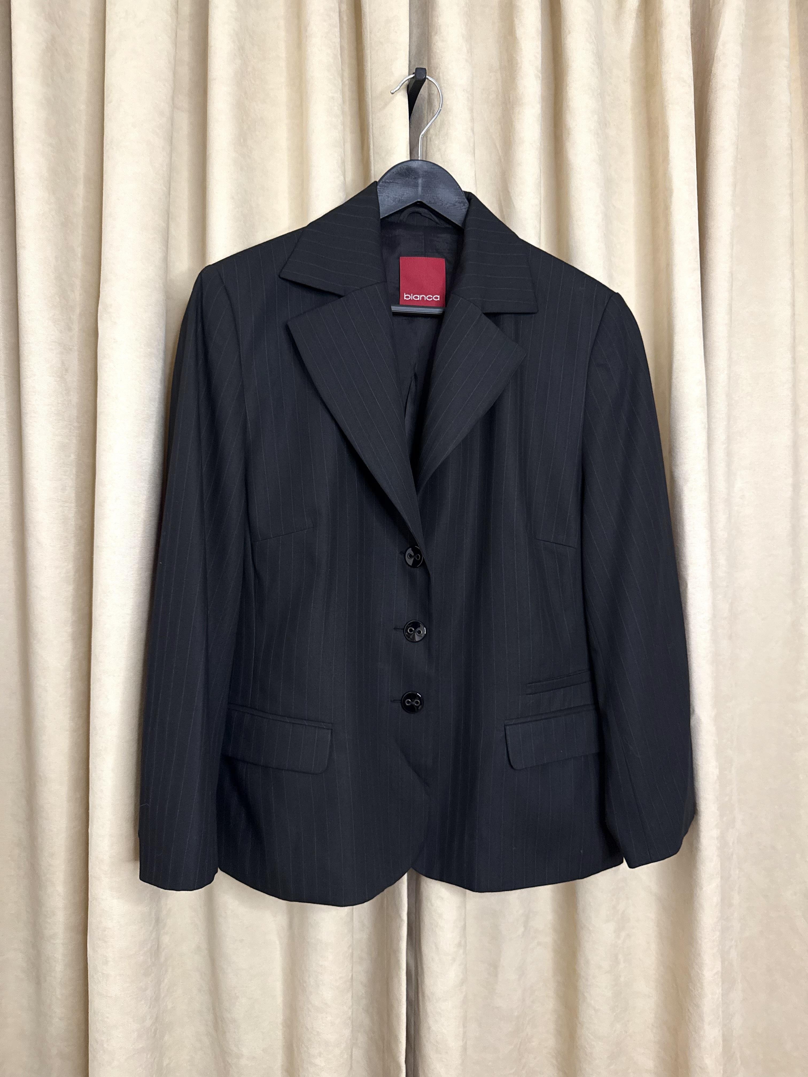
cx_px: 404
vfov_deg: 71.6
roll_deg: -0.4
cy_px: 538
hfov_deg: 56.8
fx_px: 747
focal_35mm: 24
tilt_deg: +0.7
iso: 400
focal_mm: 6.76
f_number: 1.78
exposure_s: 1/50
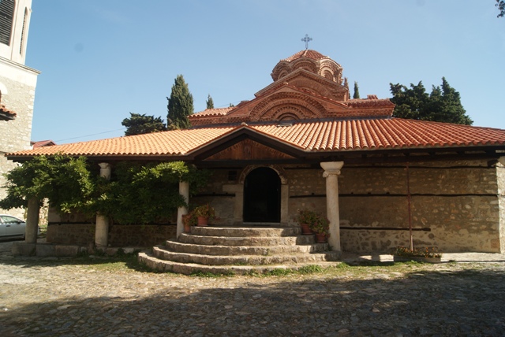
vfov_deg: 48.0
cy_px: 168
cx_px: 252
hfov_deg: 67.3
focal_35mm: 27
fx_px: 379
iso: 100
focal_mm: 18
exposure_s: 1/60
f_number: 8
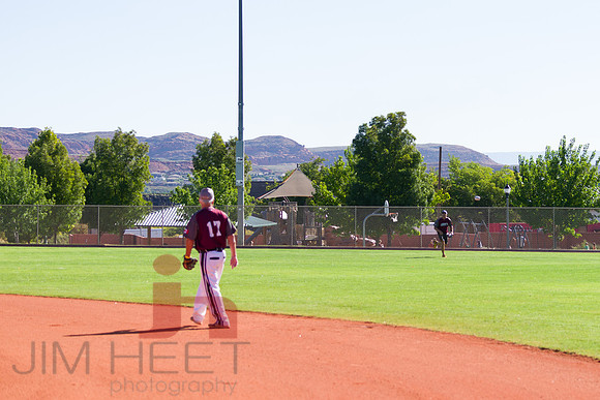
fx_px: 1951
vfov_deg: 11.7
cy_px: 202
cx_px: 439
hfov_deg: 17.4
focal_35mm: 117
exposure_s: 1/1600
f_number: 5
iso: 400
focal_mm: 80
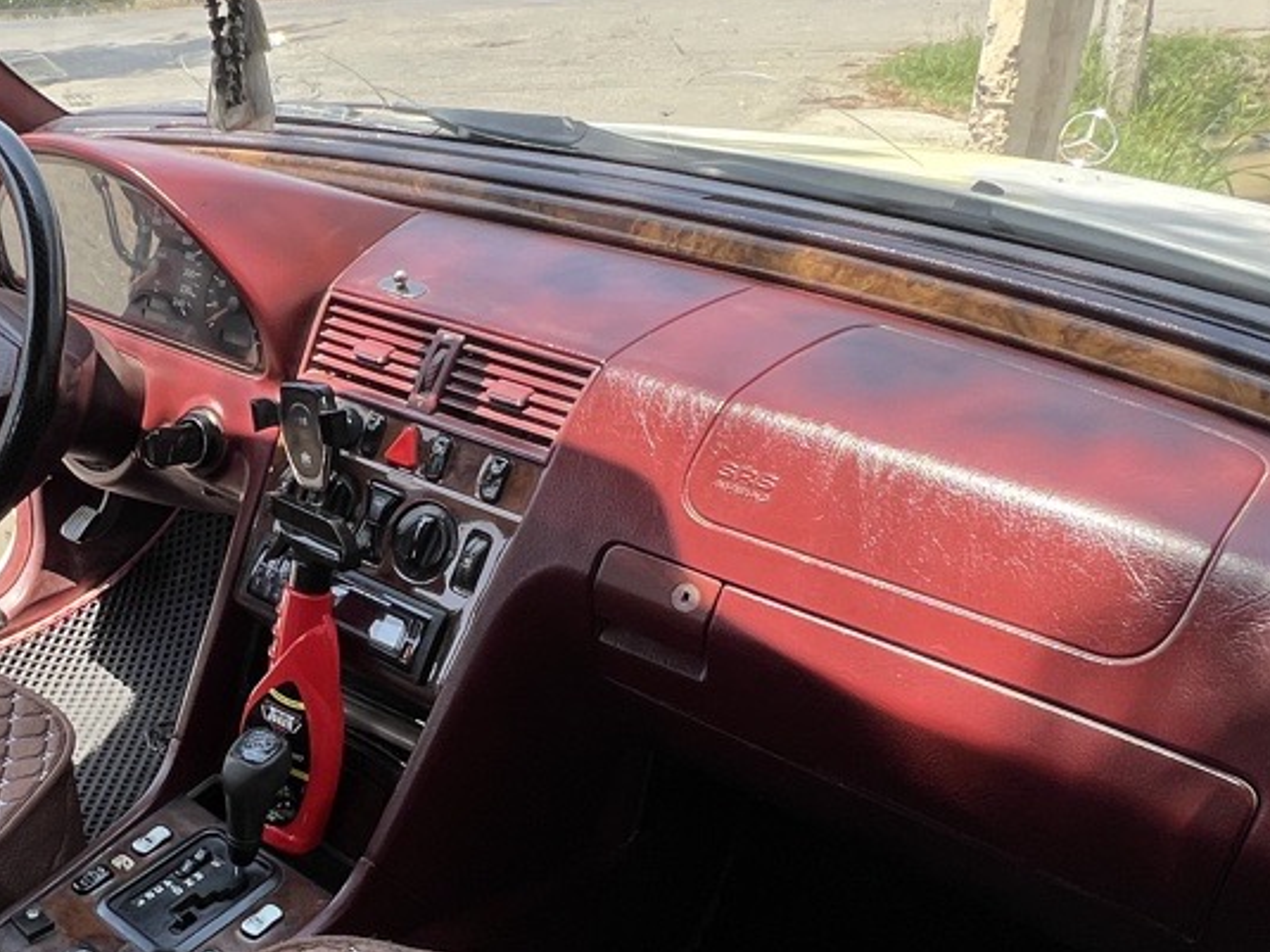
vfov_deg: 40.5
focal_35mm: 35
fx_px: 1284
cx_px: 223
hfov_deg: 49.1
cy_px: 570
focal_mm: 1.57
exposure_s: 1/227
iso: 32
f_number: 1.8
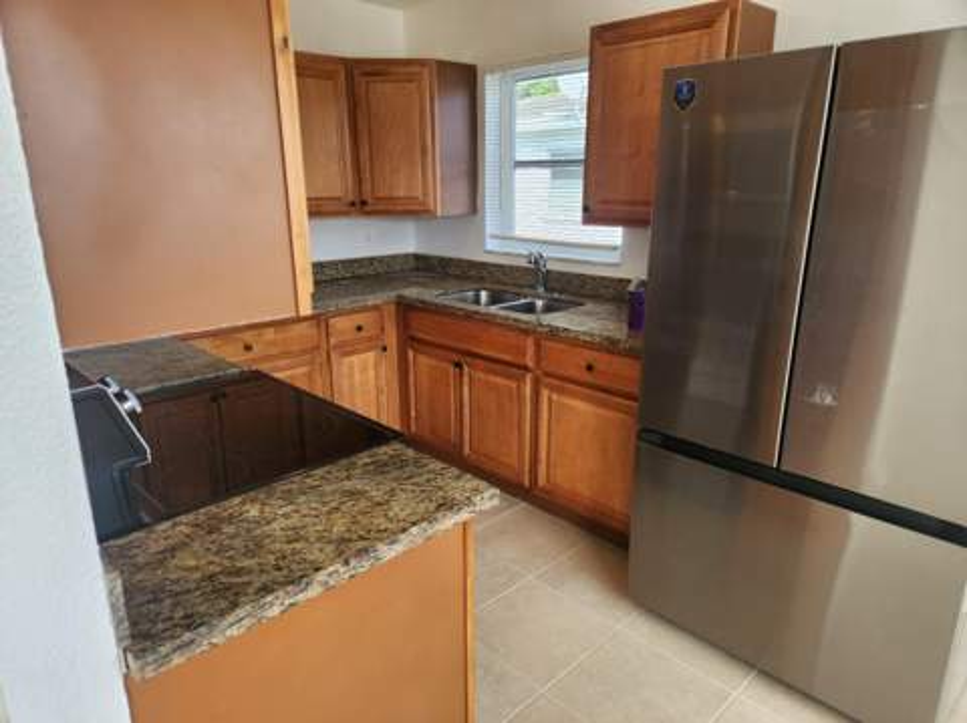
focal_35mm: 23
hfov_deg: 74.0
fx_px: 642
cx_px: 484
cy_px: 362
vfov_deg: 58.8
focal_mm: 5.4
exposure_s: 1/120
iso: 50
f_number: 1.8
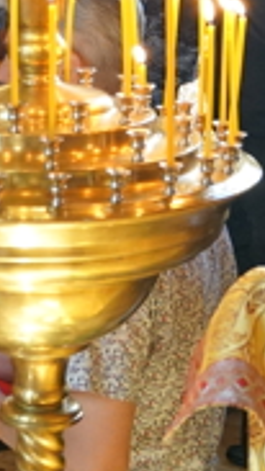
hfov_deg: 9.0
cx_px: 54
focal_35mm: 135
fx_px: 1687
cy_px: -142
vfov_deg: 15.2
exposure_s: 1/160
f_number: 4
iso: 3200
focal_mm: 21
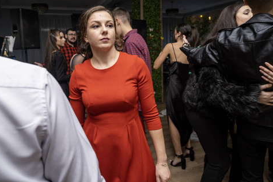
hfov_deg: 67.2
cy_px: 68
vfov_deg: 47.5
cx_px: 122
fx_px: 205
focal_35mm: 27
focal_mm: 13
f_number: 2.2
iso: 640
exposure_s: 1/100
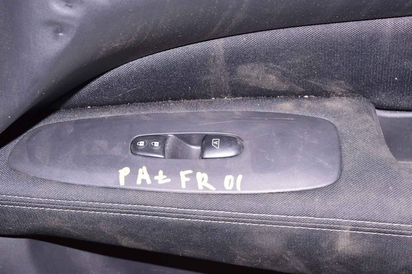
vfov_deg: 23.7
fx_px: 652
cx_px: 206
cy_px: 137
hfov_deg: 35.1
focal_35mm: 57
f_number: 8
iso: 1600
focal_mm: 38
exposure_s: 1/200
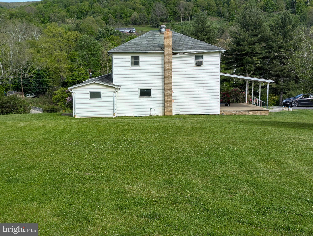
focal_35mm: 48
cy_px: 118
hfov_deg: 39.6
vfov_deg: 30.3
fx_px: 435
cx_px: 156
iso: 47
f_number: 1.85
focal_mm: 6.81
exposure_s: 1/2053
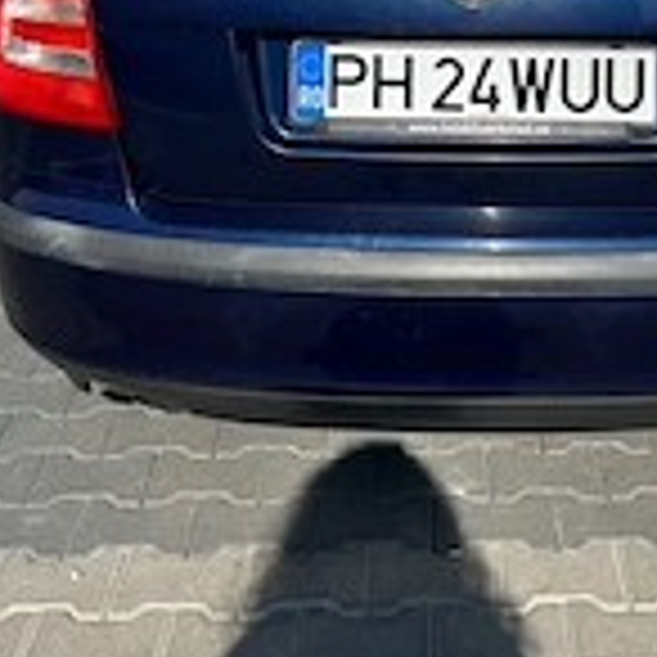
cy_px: -68
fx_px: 1353
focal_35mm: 63
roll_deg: -0.7
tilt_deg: -12.4
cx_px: 454
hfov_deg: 27.1
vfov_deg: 25.3
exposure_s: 1/5076
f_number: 1.5
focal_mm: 5.7
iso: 50
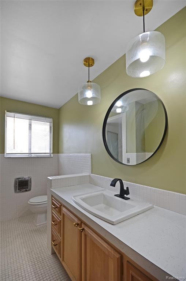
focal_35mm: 15
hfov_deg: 77.0
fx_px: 117
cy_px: 140
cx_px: 93
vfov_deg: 100.5
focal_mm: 10
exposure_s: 1/125
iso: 400
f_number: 5.6
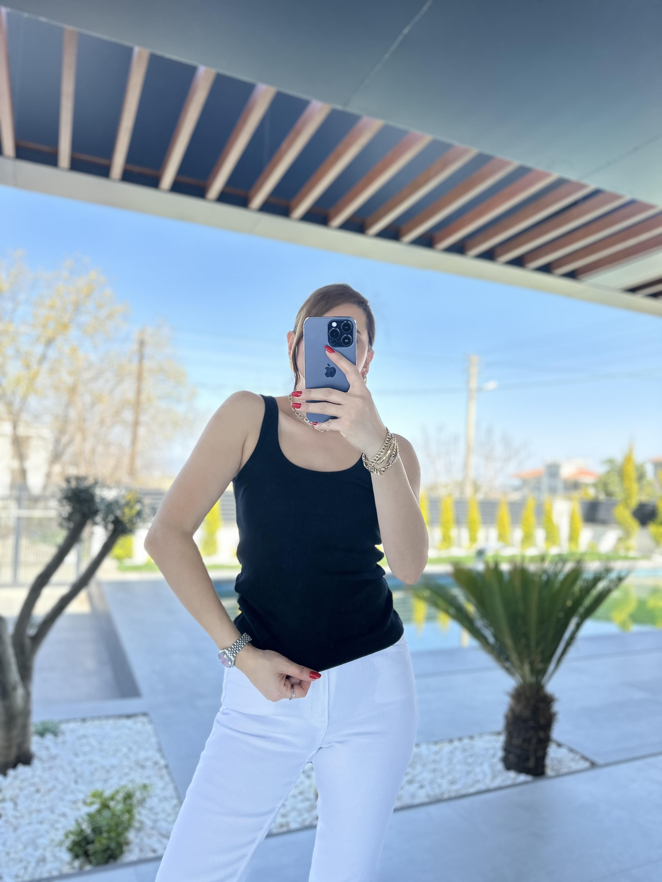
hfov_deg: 56.8
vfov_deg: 71.6
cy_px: 441
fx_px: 612
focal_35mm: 24
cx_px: 331
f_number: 1.78
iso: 80
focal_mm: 6.86
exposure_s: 1/734
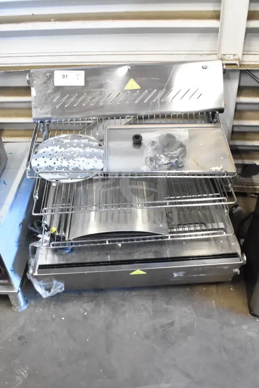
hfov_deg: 40.0
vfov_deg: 57.2
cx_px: 130
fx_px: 356
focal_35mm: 33
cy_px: 194
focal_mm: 22
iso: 6400
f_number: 4.5
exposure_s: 1/80
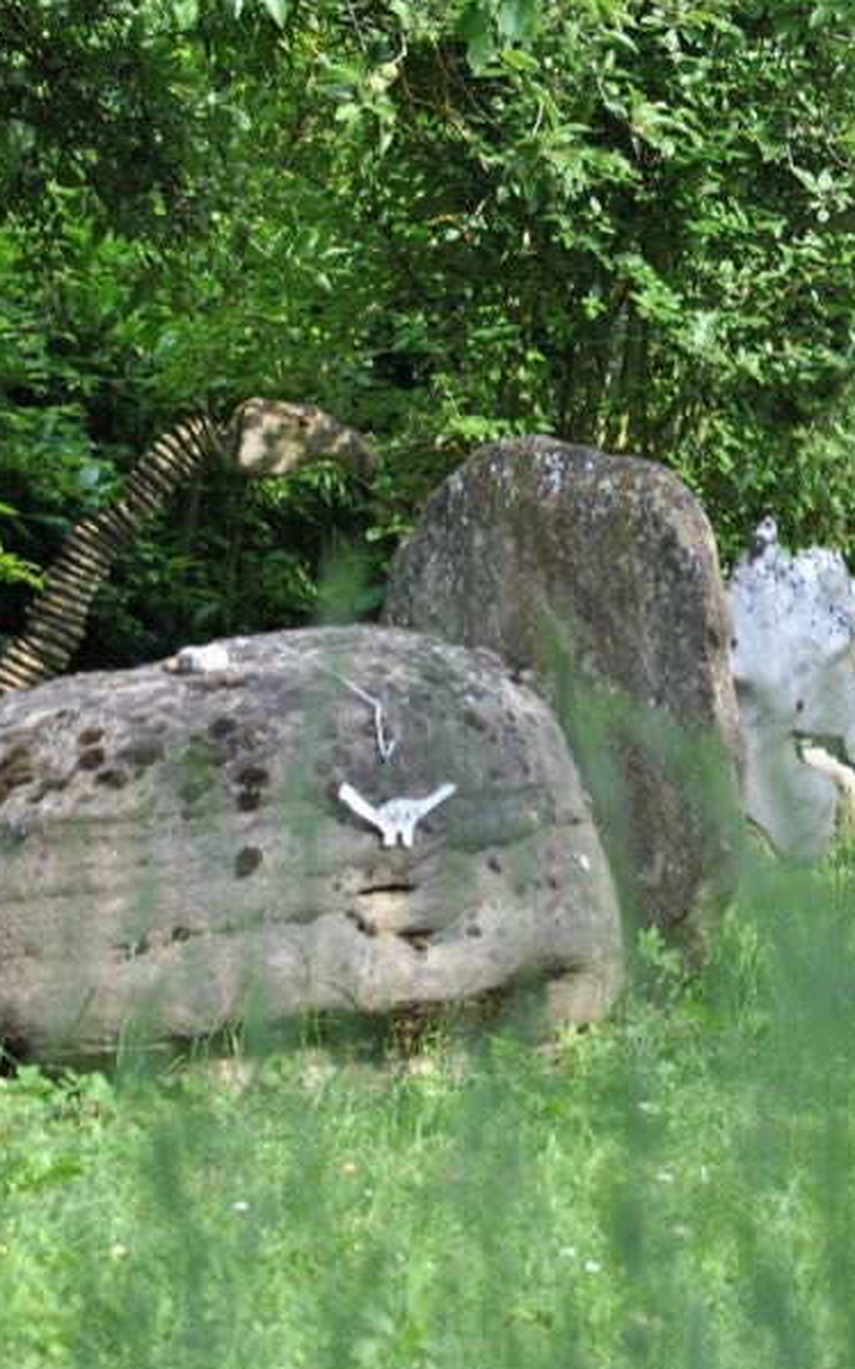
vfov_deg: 15.1
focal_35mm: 138
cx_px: 834
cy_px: 683
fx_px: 5149
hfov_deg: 9.4
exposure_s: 1/160
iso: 100
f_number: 5.6
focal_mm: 60
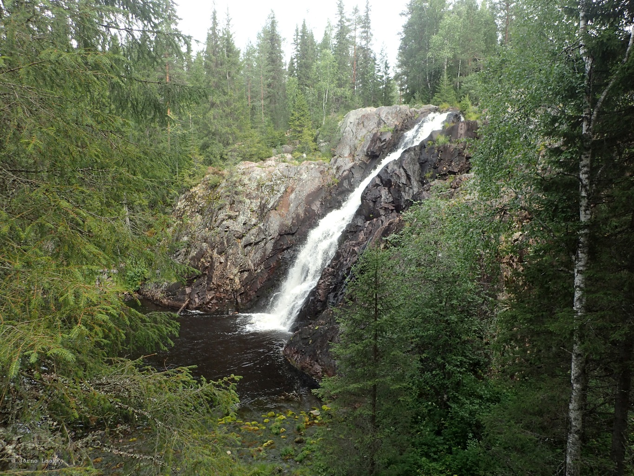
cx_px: 317
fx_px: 458
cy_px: 238
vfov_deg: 54.9
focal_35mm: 25
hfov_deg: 69.4
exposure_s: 1/200
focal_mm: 4.5
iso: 100
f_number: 2.8
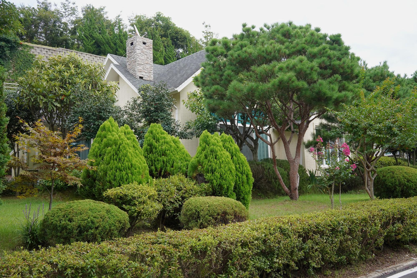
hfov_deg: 54.4
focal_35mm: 35
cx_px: 208
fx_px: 405
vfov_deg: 37.9
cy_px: 139
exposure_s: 1/100
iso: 400
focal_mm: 35
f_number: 13
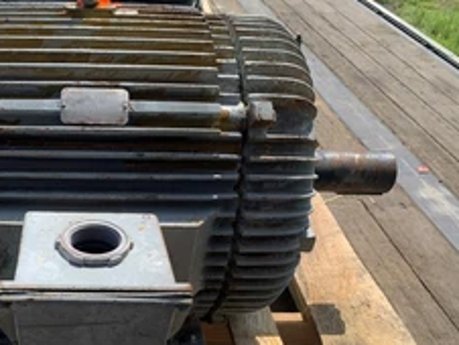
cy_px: 254
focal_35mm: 46
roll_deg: -3.8
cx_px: 69
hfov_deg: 39.0
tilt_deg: -35.3
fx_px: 611
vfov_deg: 31.1
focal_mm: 4.25
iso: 25
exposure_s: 1/1513
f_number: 1.8
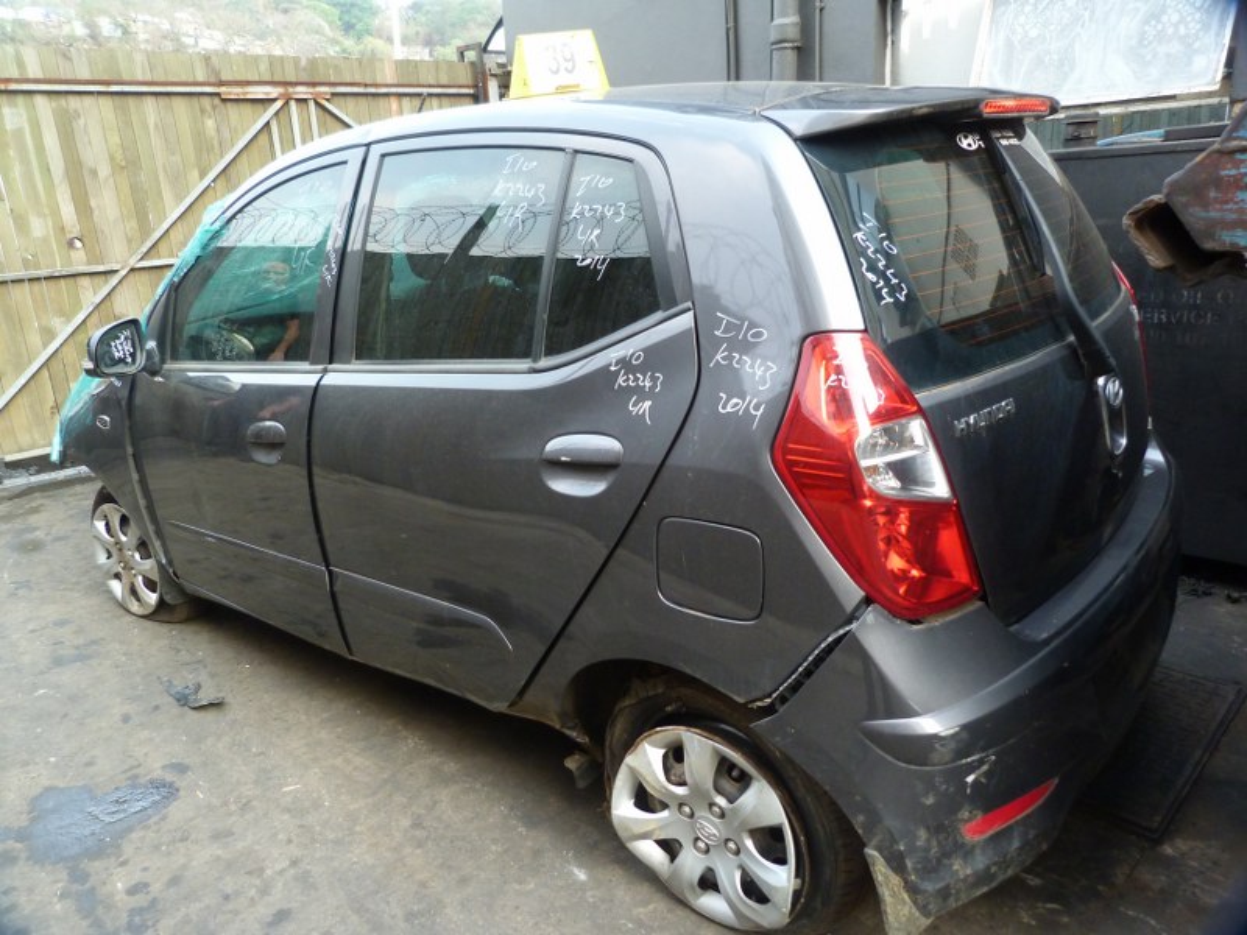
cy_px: 468
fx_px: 901
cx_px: 624
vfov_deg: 54.9
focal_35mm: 25
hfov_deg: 69.4
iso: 200
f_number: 2.8
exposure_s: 1/60
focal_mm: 4.5
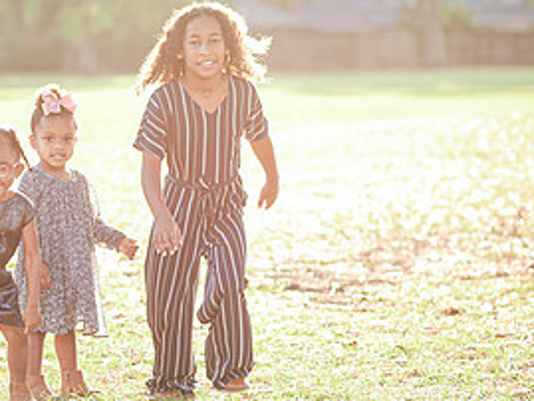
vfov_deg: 8.4
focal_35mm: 176
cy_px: 182
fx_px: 2716
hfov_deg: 11.1
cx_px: -36
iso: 320
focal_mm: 85
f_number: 2.5
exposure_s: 1/500
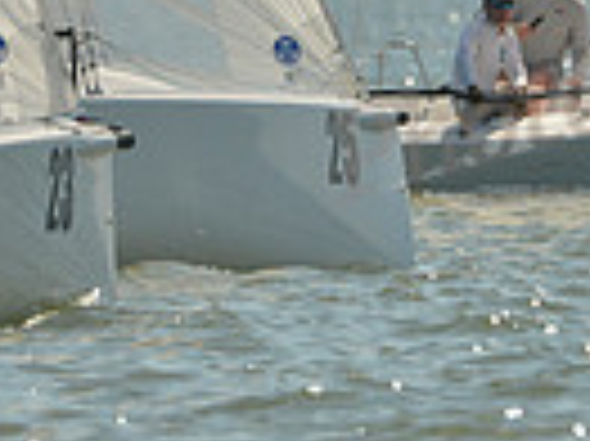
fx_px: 28949
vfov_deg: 0.9
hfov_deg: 1.2
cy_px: -88
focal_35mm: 1700
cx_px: 104
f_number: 7.1
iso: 200
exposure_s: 1/1250
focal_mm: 400
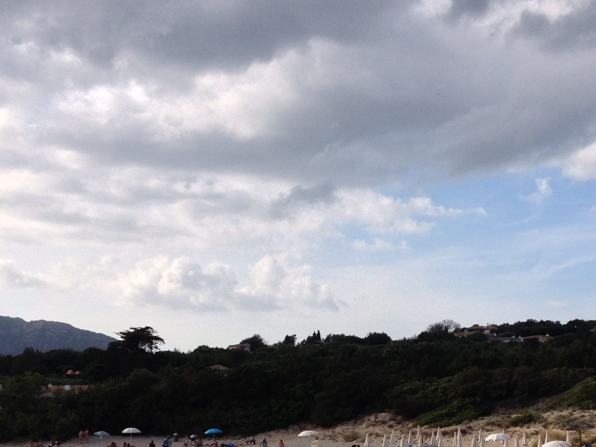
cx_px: 393
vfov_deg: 20.9
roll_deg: +0.2
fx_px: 1188
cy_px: 394
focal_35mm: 69
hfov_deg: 28.0
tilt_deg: -0.4
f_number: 2.4
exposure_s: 1/1783
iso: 50
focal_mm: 4.28
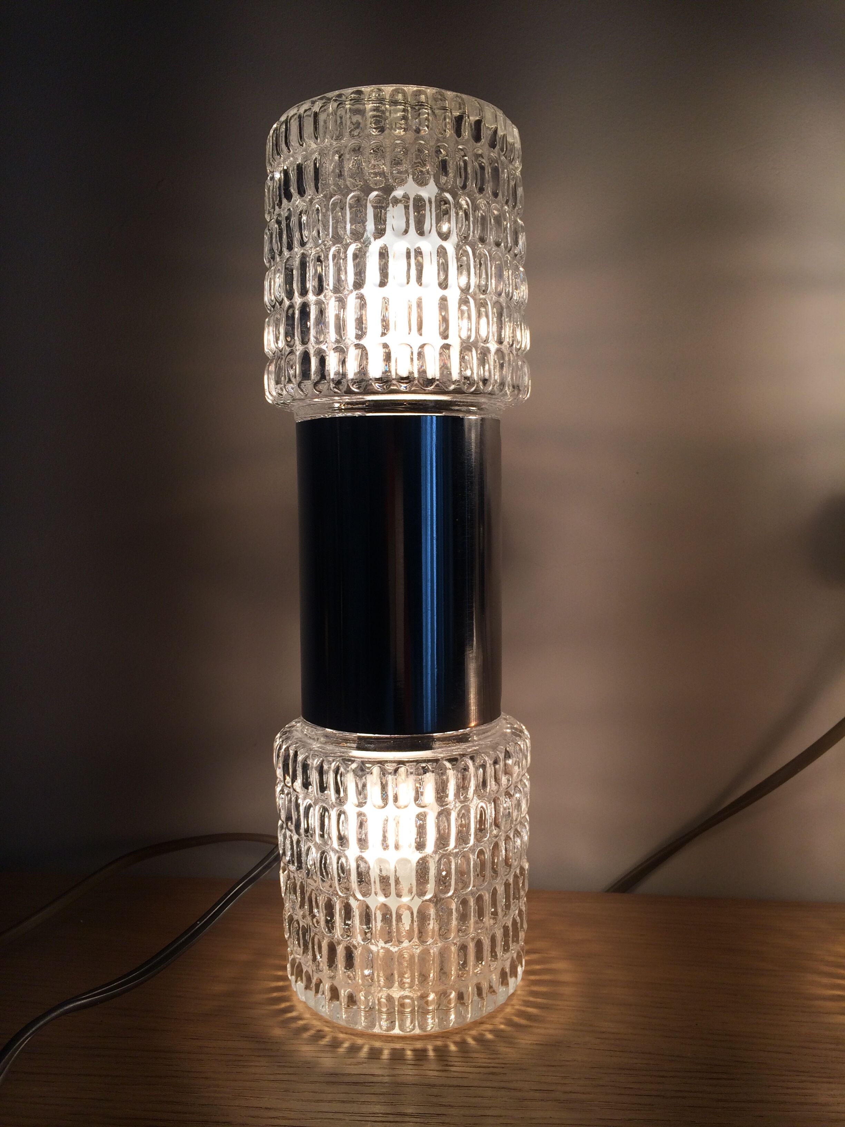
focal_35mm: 29
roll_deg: +1.2
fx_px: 944
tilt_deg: -6.5
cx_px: 422
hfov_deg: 48.2
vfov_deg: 61.7
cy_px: 564
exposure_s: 1/277
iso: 32
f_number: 2.2
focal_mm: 4.15
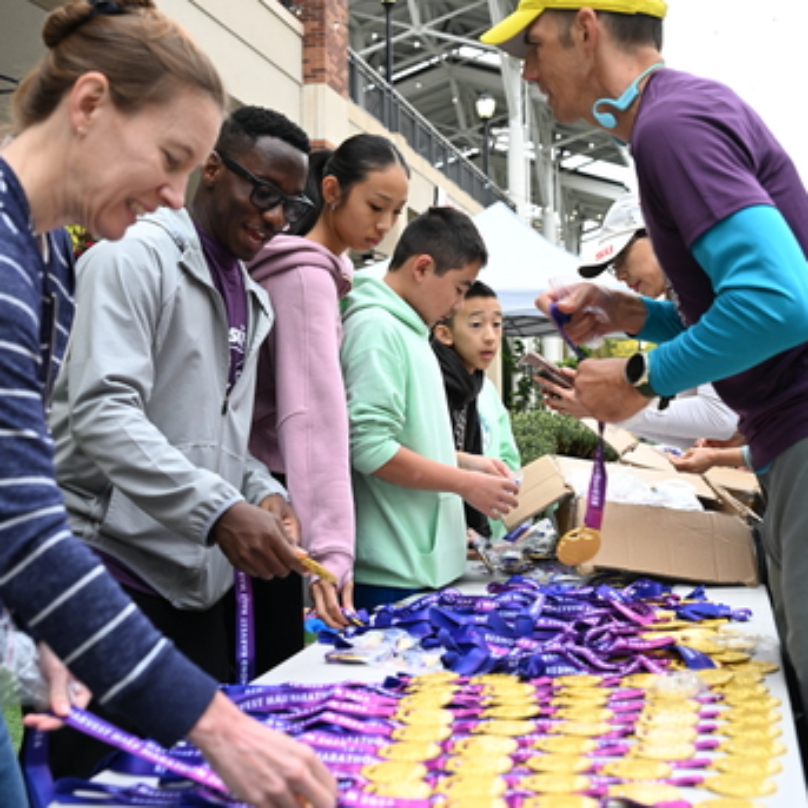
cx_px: 420
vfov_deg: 34.5
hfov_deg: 34.7
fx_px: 1294
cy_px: 313
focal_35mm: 49
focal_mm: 36
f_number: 4
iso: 1600
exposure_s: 1/400
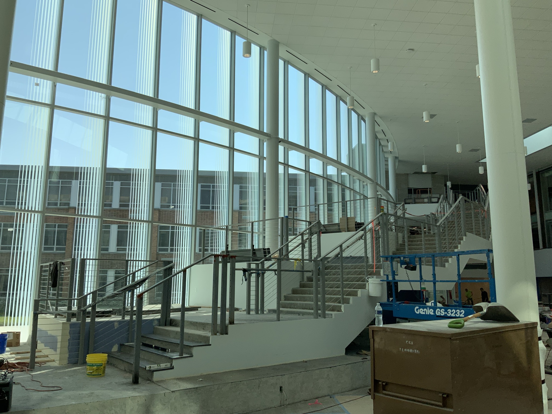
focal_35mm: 29
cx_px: 276
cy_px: 207
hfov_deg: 61.7
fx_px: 462
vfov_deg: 48.2
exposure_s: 1/1534
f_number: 1.8
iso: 16
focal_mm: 3
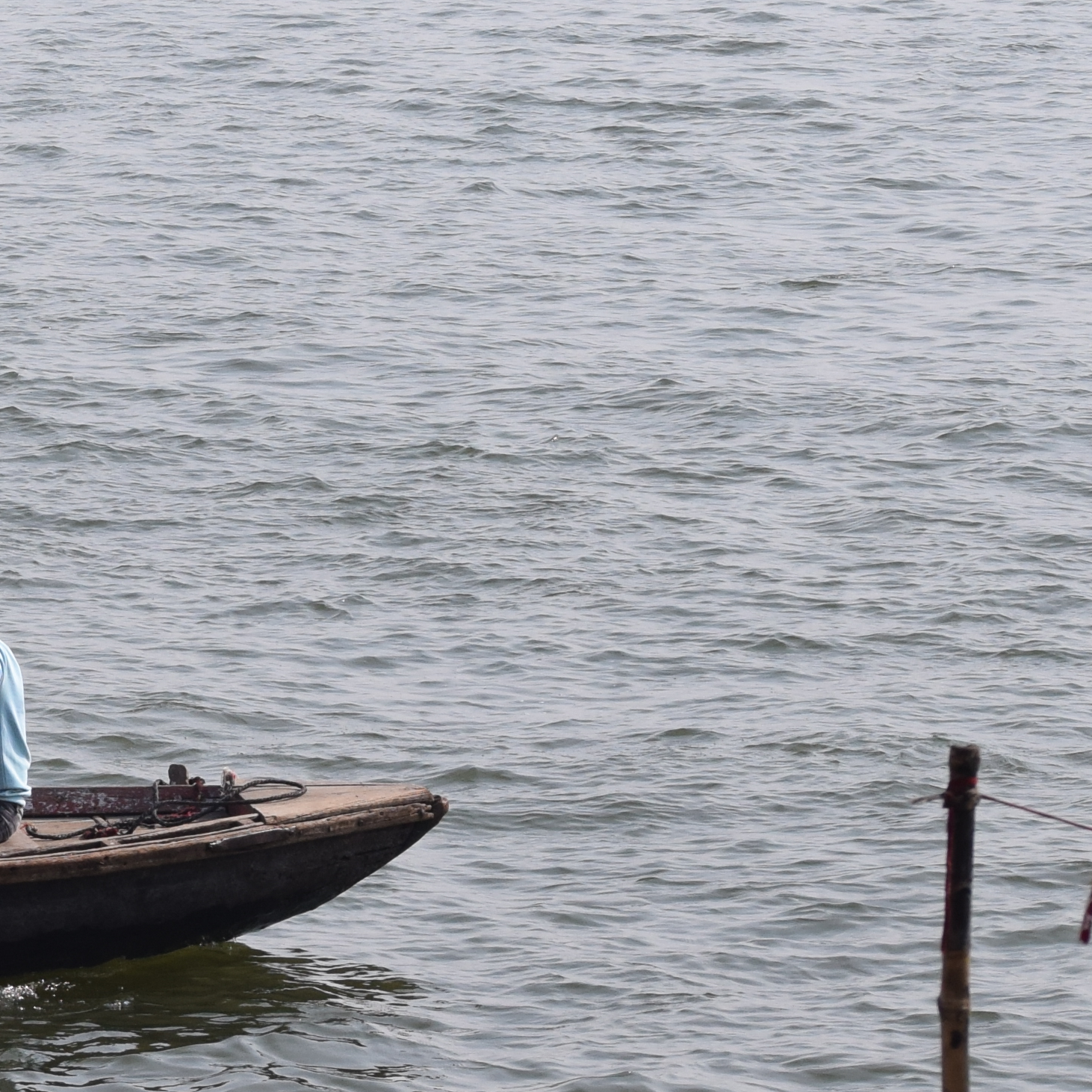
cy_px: -337
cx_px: -563
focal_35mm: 288
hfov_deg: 6.0
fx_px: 10270
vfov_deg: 6.0
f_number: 7.1
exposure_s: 1/2000
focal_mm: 55
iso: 400
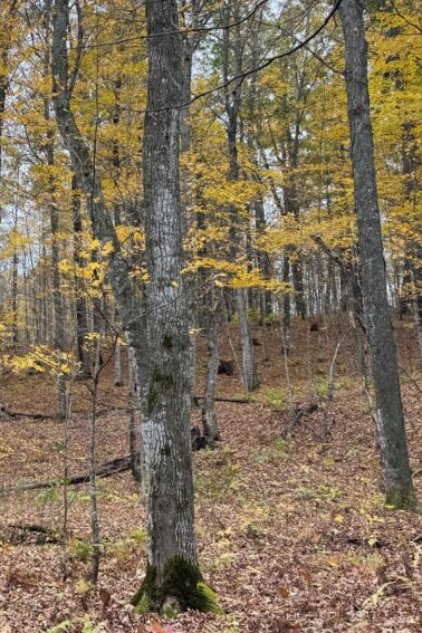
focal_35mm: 47
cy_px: 256
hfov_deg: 25.0
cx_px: -121
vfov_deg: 41.7
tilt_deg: +9.3
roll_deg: -4.2
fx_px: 826
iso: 80
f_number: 1.78
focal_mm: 6.76
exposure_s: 1/370
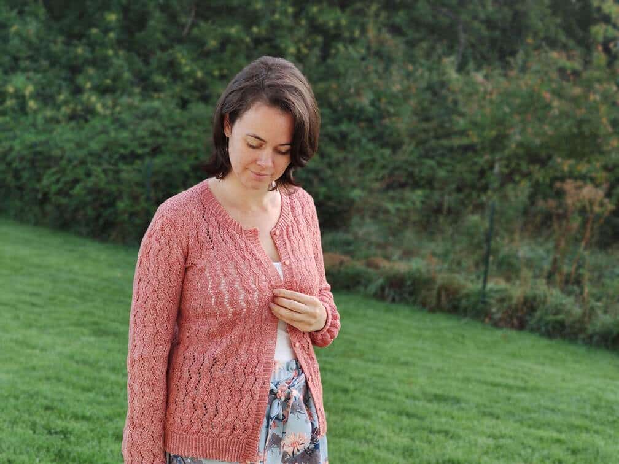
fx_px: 733
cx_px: 310
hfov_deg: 45.8
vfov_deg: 35.1
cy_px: 232
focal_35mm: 41
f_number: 2
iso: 100
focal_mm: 8.16
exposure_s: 1/157
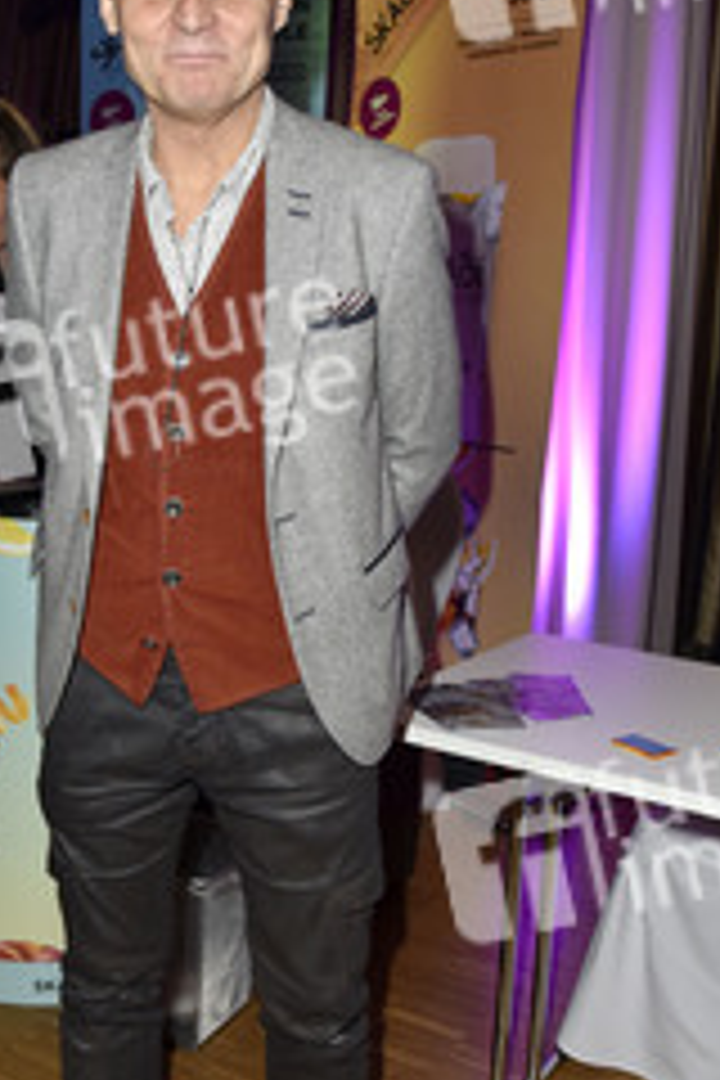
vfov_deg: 48.3
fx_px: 1200
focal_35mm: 40
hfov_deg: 33.2
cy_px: 612
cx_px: 256
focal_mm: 24
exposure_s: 1/60
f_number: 5.6
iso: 1000
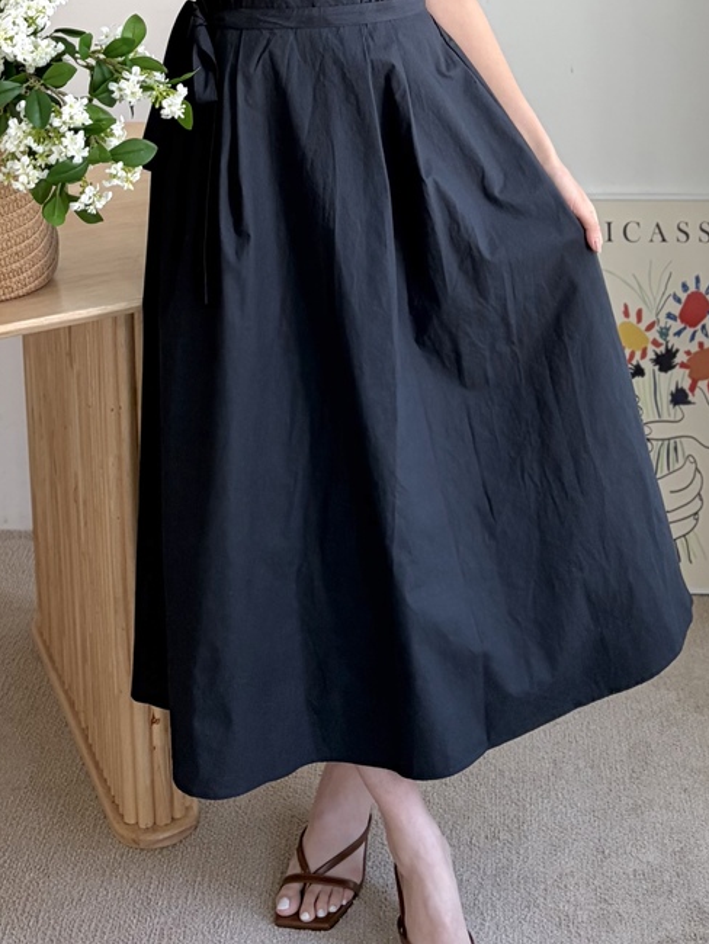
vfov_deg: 46.1
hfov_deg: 35.9
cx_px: 295
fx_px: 1092
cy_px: 322
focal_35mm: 40
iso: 100
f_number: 1.6
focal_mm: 5.96
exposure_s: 1/122
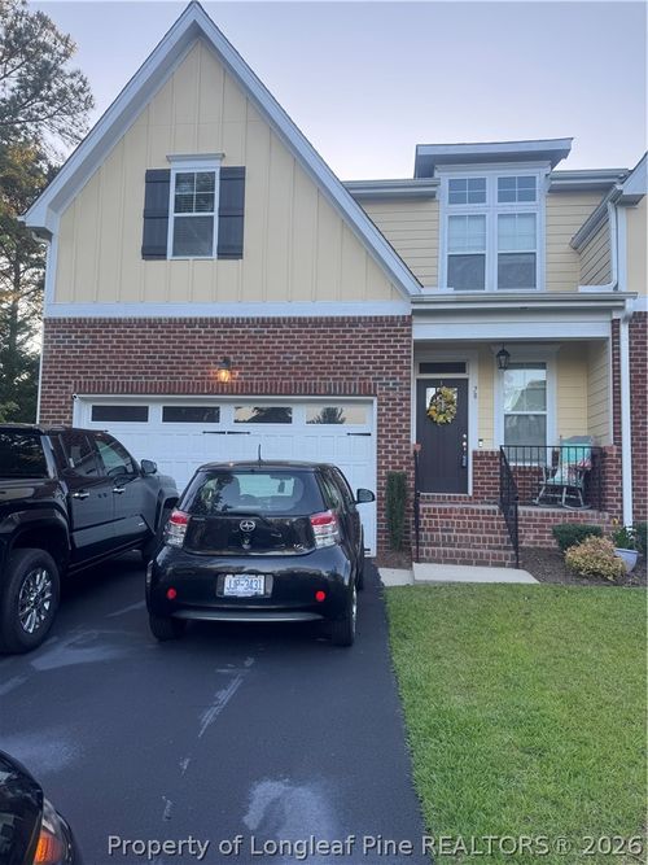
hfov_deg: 56.8
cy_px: 432
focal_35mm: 24
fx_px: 599
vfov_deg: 71.6
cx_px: 324
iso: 80
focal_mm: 6.76
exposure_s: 1/298
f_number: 1.78
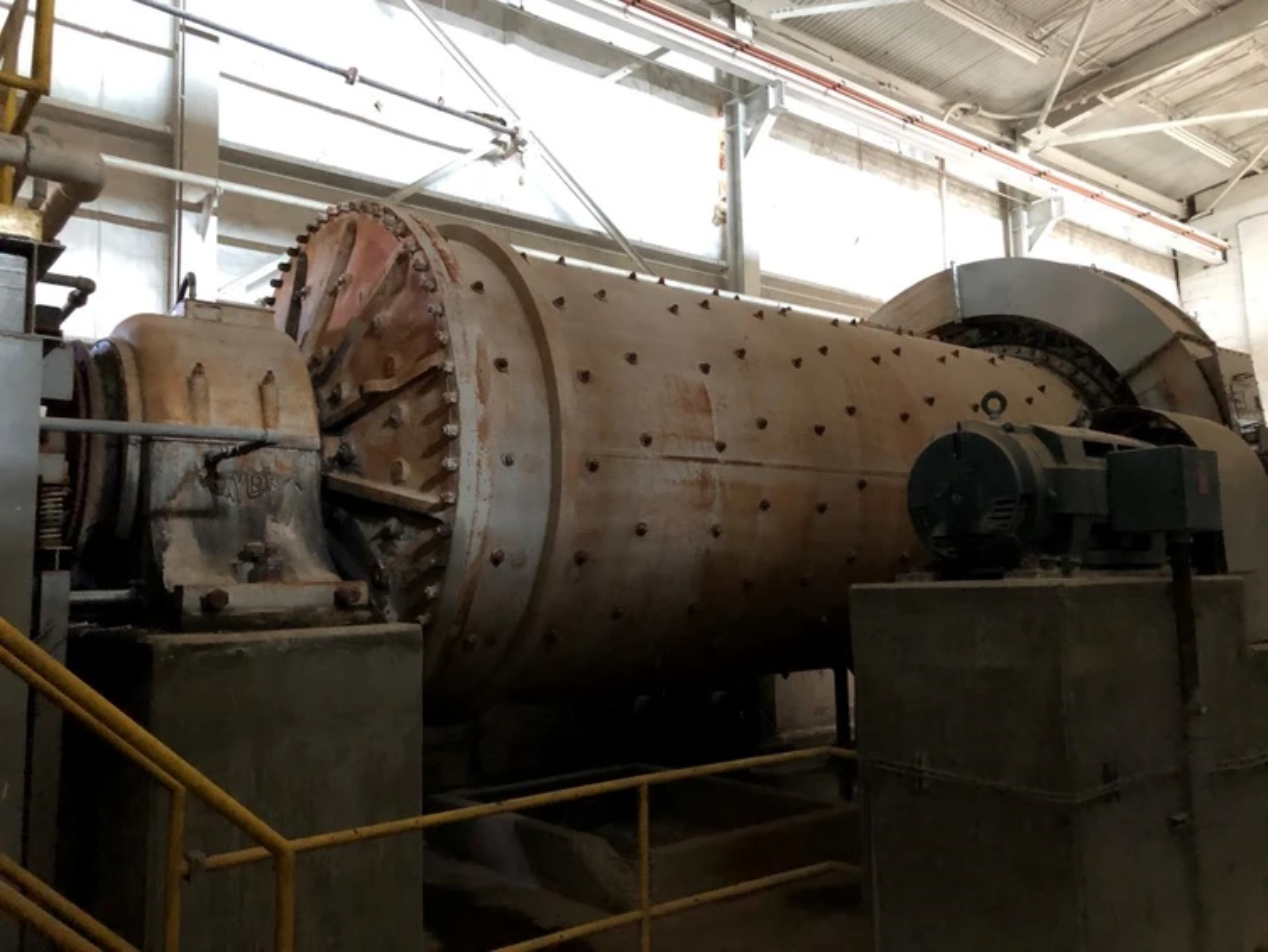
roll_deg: +1.3
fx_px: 1026
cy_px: 476
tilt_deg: +4.1
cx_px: 634
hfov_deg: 63.4
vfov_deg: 49.8
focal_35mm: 28
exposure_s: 1/4
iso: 100
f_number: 1.8
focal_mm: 3.99
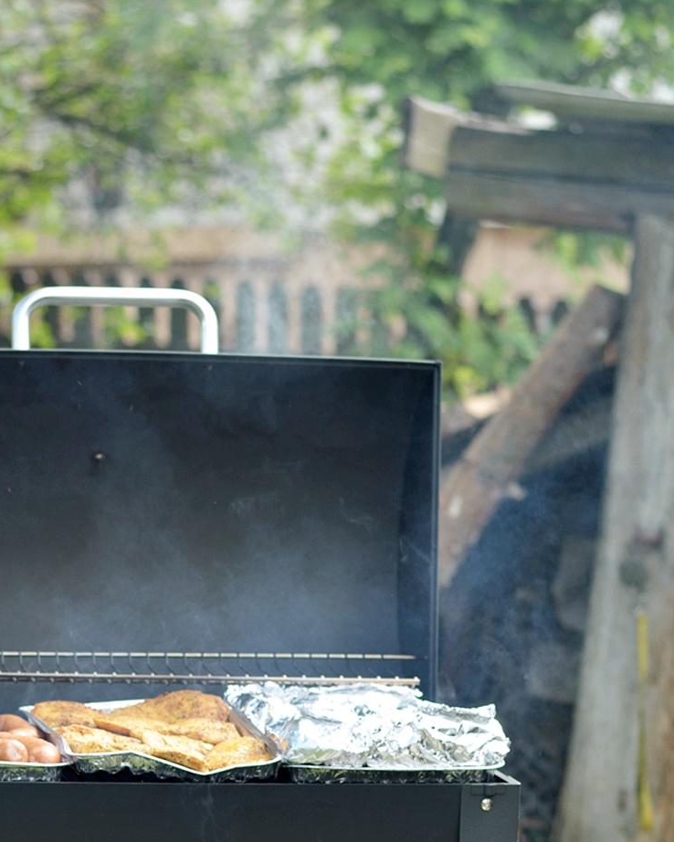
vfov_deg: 13.8
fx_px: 3440
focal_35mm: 138
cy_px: 804
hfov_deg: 11.2
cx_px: 136
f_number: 2.8
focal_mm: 50
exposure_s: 1/320
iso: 100
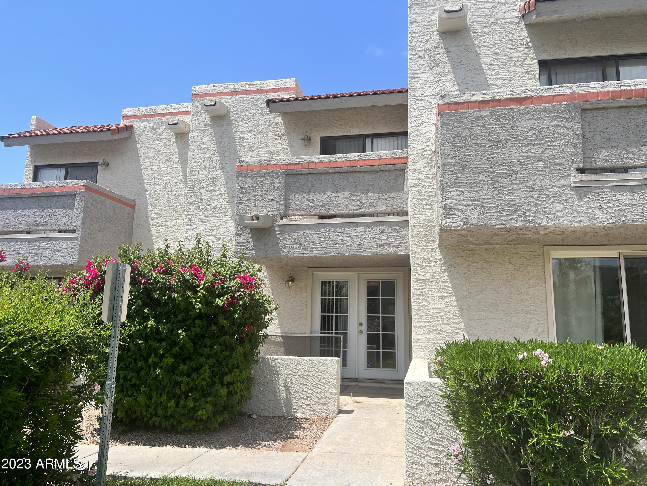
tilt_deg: +10.3
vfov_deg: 53.1
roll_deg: -2.0
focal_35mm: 26
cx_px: 324
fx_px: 486
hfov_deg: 67.3
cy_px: 243
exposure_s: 1/4274
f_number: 1.5
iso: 50
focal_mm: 5.7
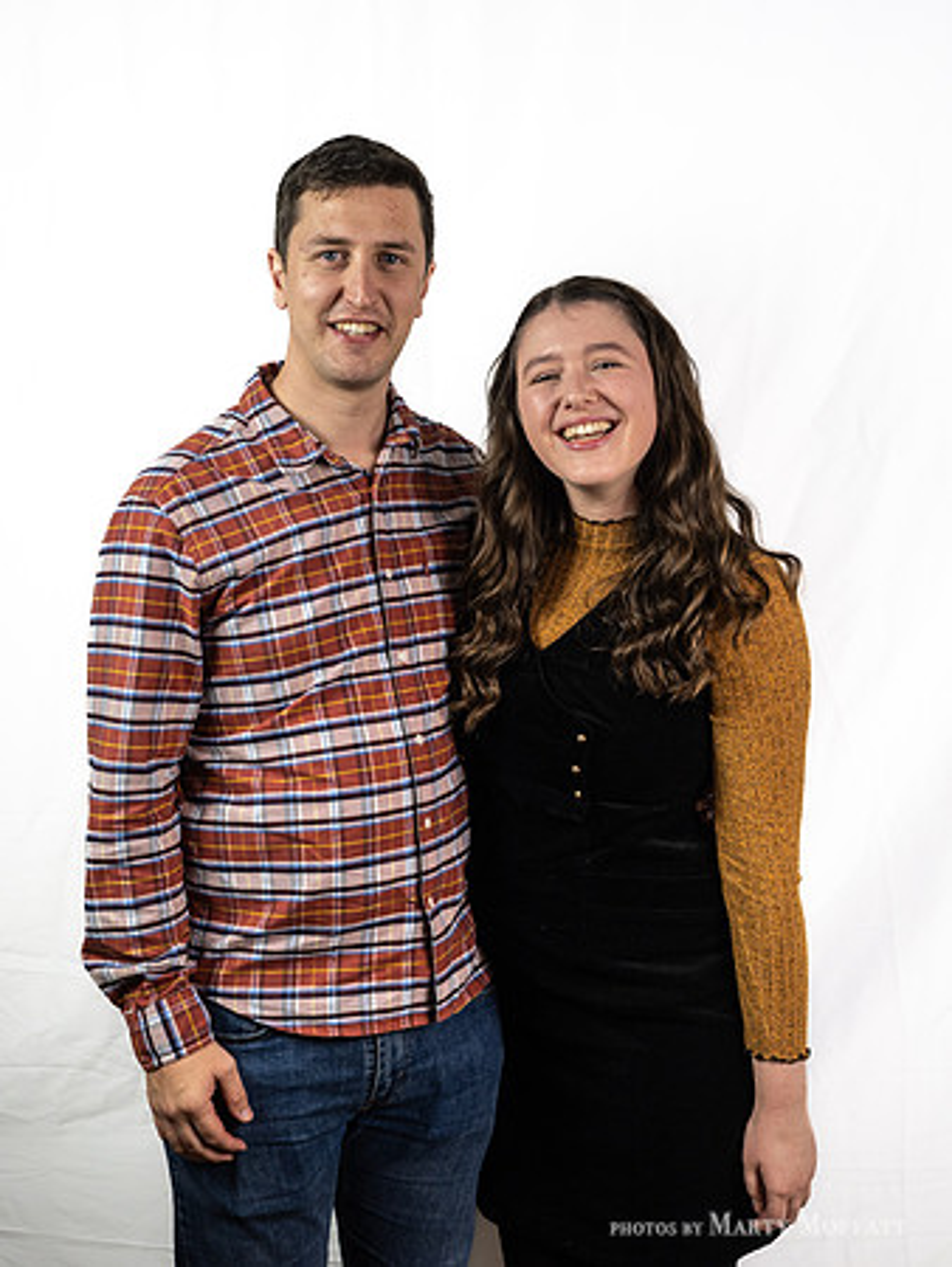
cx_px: 476
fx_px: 1685
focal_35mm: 46
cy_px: 634
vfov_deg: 41.2
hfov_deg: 31.5
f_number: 3.2
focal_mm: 23
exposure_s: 1/100
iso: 400
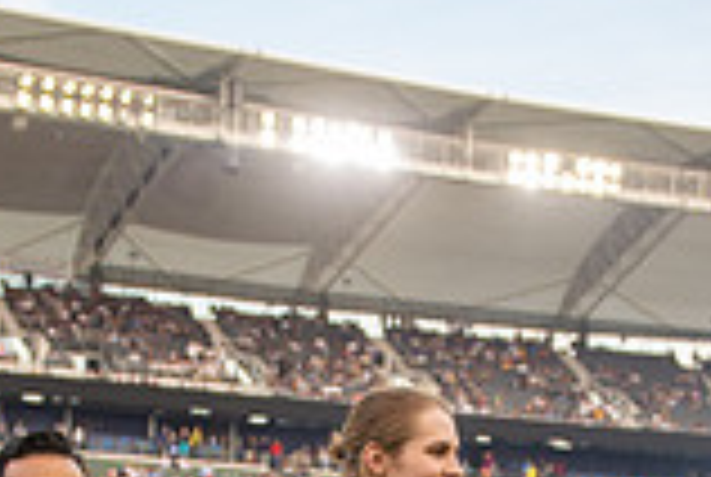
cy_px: 695
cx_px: 338
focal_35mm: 88
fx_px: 1741
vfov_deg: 14.6
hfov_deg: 23.1
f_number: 2.8
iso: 400
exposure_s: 1/640
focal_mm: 24
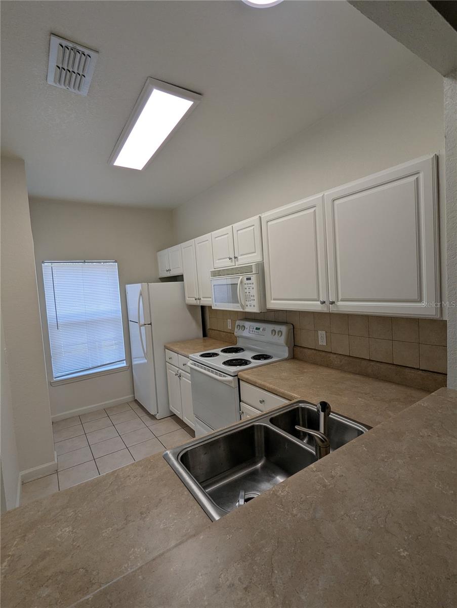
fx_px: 281
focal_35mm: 16
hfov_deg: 78.2
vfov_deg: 94.4
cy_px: 304
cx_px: 228
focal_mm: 2.35
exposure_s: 1/120
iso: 38
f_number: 2.2
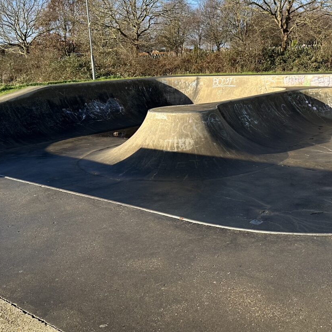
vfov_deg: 40.6
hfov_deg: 40.6
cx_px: 209
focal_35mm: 41
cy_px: 125
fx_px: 445
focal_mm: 6.86
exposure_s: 1/1988
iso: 80
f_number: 1.78
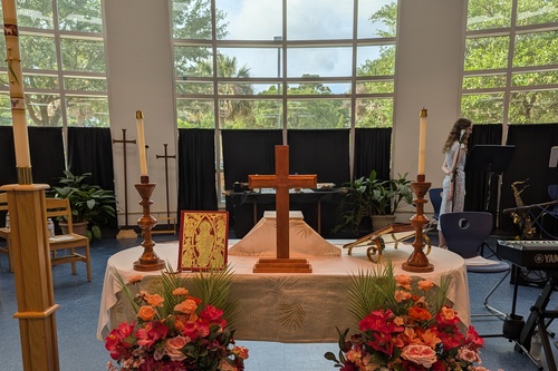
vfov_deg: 43.1
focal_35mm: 30
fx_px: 465
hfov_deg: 61.9
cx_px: 286
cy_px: 240
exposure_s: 1/354
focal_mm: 6.81
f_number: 1.85
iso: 35
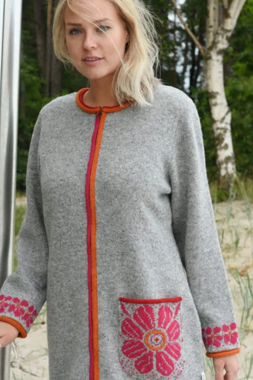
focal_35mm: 73
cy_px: 183
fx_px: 769
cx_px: 87
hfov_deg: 18.6
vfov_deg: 27.7
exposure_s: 1/200
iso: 800
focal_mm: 50
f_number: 7.1
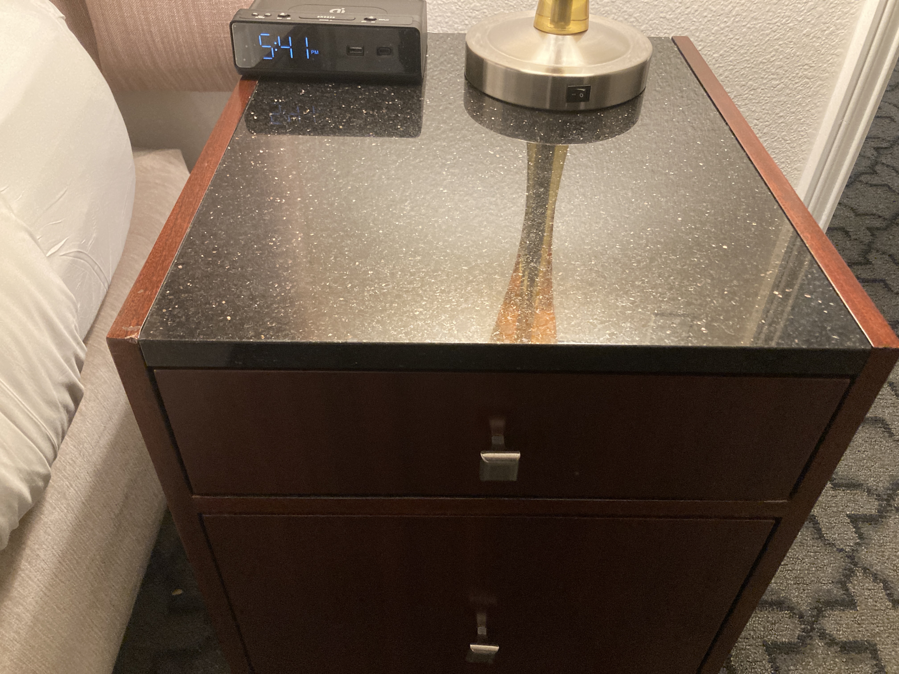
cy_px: 337
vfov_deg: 49.7
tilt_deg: -41.0
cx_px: 450
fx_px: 727
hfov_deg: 63.4
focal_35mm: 28
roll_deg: -2.4
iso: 400
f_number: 1.8
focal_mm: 3.99
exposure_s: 1/40
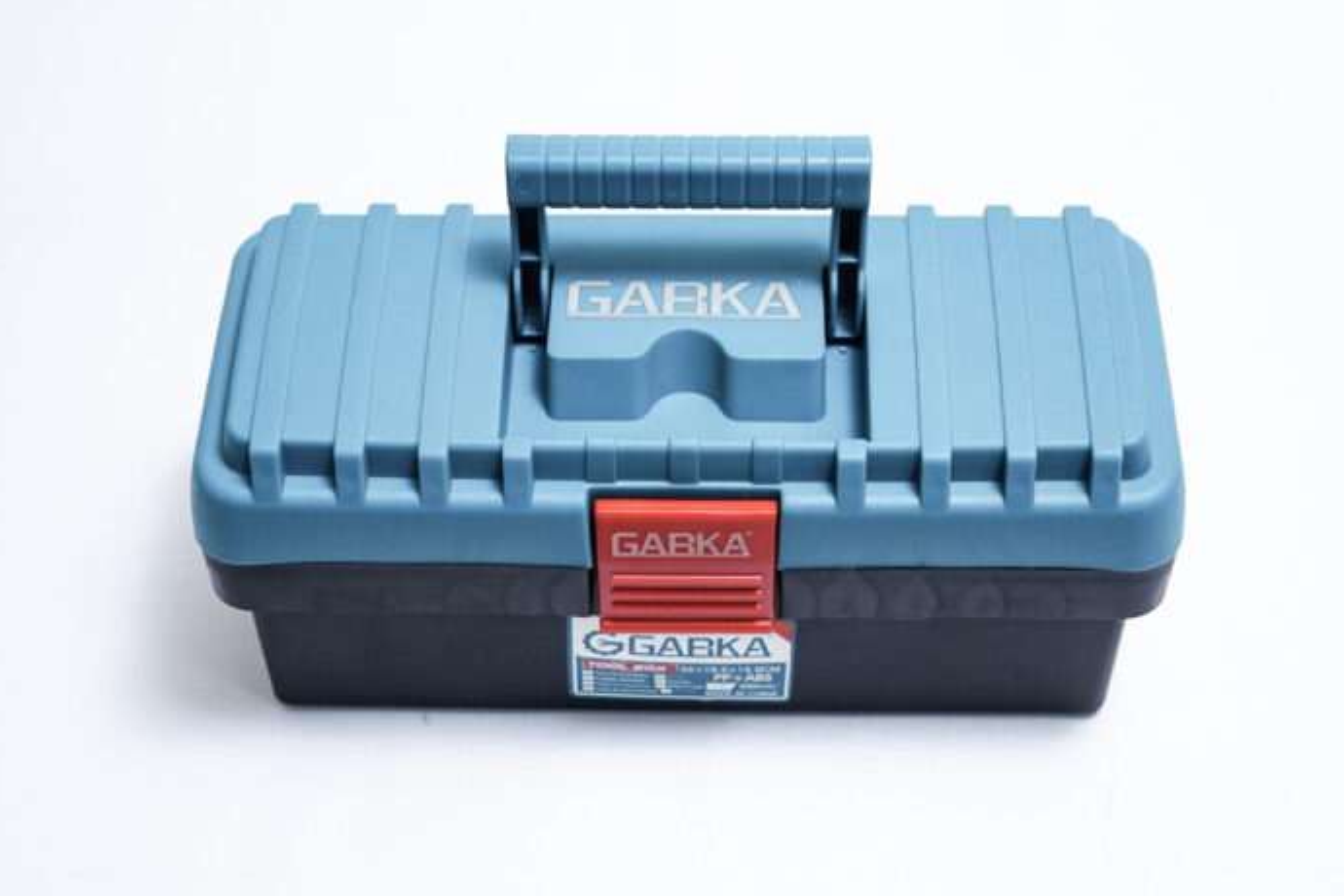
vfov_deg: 19.7
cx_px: 672
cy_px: 450
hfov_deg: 29.2
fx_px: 2576
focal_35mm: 69
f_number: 8
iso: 3200
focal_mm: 68
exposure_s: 1/250
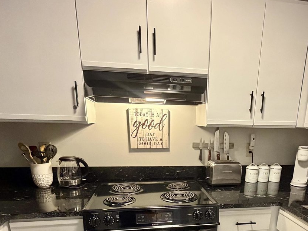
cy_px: 195
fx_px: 240
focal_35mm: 27
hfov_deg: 64.5
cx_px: 189
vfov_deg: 47.5
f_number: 2.2
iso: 640
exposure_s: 1/60
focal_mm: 2.22
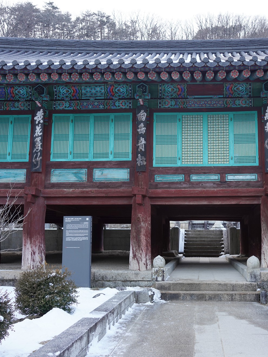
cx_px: 180
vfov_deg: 42.1
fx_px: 464
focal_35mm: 45
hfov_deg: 31.9
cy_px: 179
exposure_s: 1/100
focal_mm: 31
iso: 250
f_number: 4.5
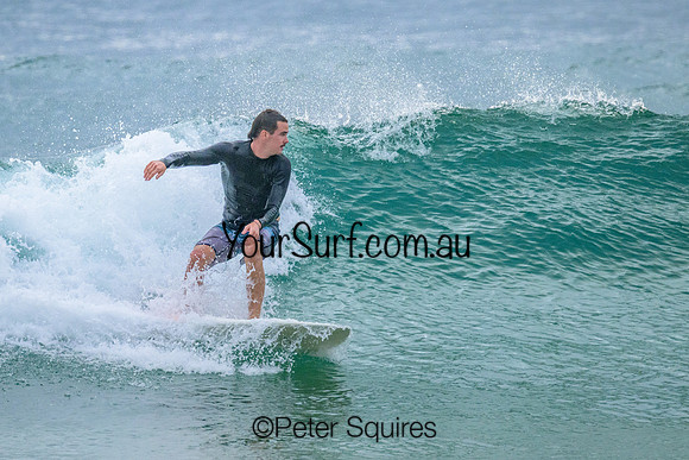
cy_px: 186
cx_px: 294
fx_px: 14840
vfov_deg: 1.8
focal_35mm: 775
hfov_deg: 2.7
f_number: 11
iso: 3600
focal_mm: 640
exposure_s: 1/2000
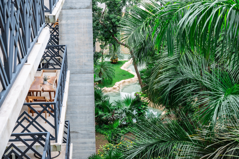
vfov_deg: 21.5
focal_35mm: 63
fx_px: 418
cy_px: 80
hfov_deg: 31.9
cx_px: 120
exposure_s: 1/80
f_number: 8
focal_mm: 63
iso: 100
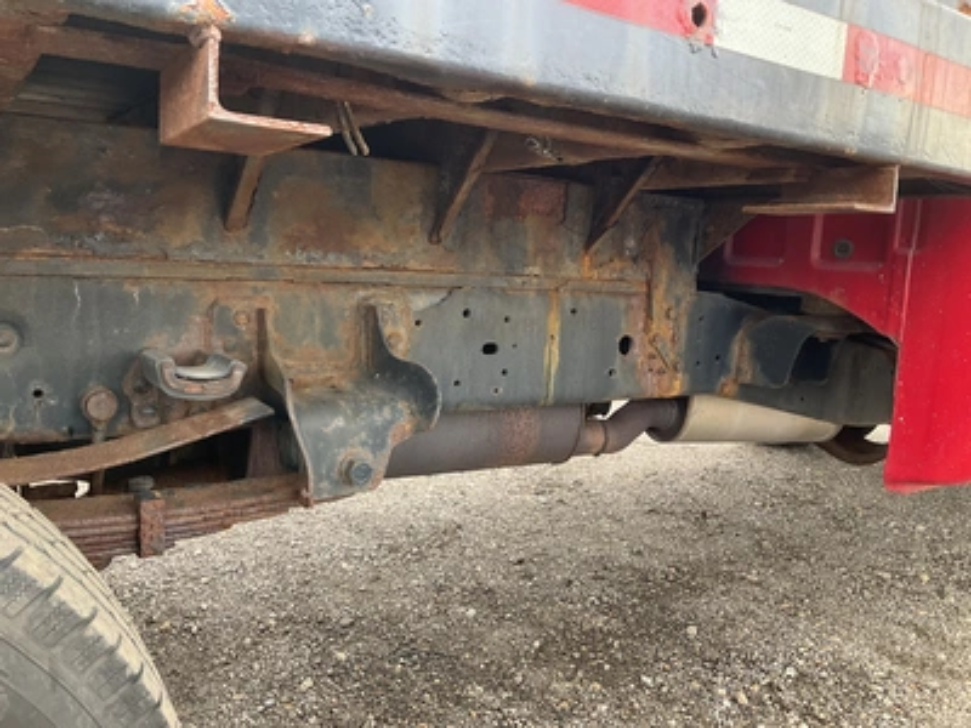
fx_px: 813
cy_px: 364
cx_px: 486
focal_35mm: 29
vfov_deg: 48.2
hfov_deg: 61.7
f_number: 1.8
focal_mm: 3
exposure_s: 1/122
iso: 50
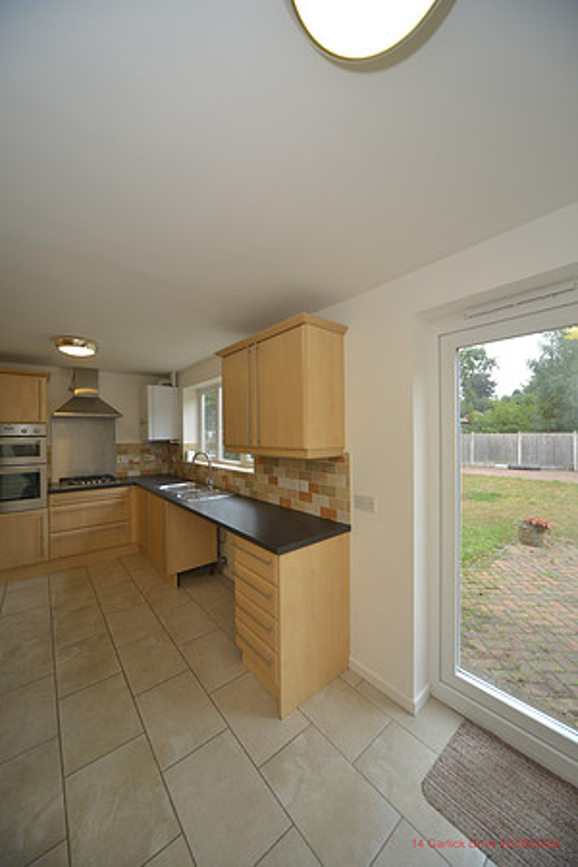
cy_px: 434
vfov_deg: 112.6
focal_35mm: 12
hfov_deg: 90.0
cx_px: 289
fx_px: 289
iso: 400
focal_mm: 12
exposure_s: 1/40
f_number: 5.6
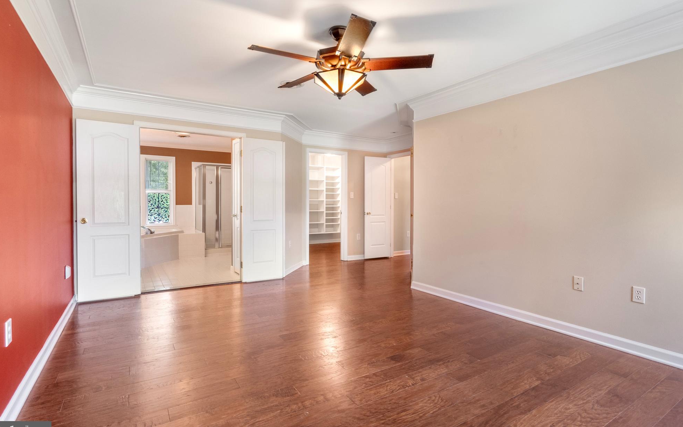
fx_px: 316
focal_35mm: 17
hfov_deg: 94.3
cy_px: 209
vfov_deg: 68.0
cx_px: 330
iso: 1250
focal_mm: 16
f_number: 8
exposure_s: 1/500
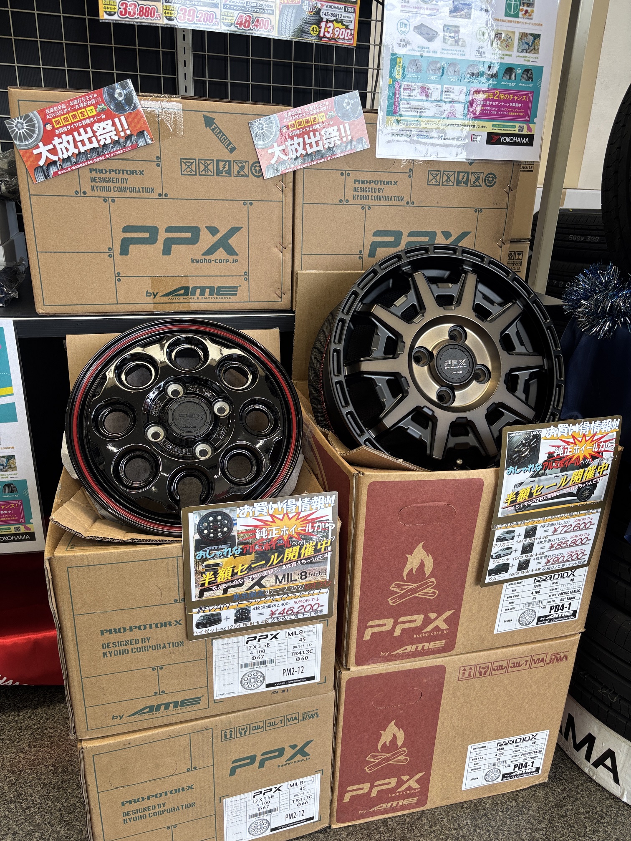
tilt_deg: -20.9
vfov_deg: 67.3
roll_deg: -3.0
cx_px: 316
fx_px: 632
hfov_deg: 53.1
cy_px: 420
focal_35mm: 26
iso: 32
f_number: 1.6
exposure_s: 1/113
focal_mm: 5.96
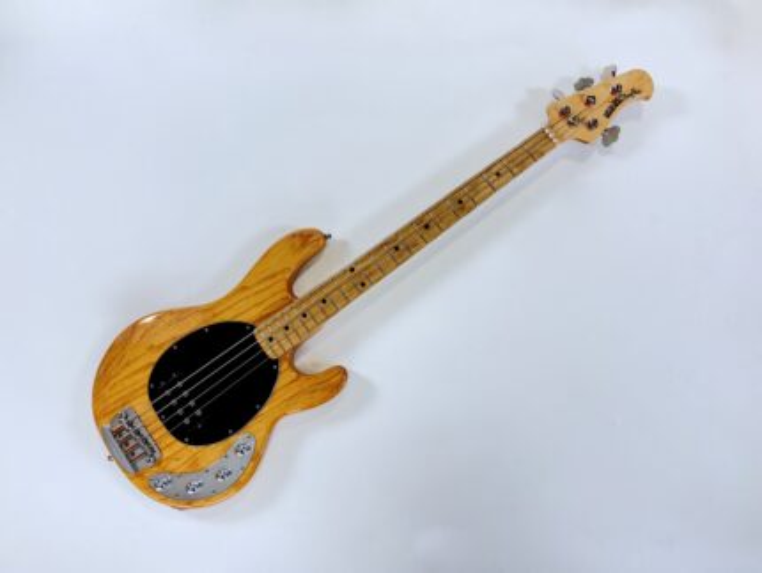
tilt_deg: -81.2
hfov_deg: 67.3
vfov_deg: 53.1
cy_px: 286
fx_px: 573
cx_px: 381
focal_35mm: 26
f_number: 1.6
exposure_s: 1/50
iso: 160
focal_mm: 5.96
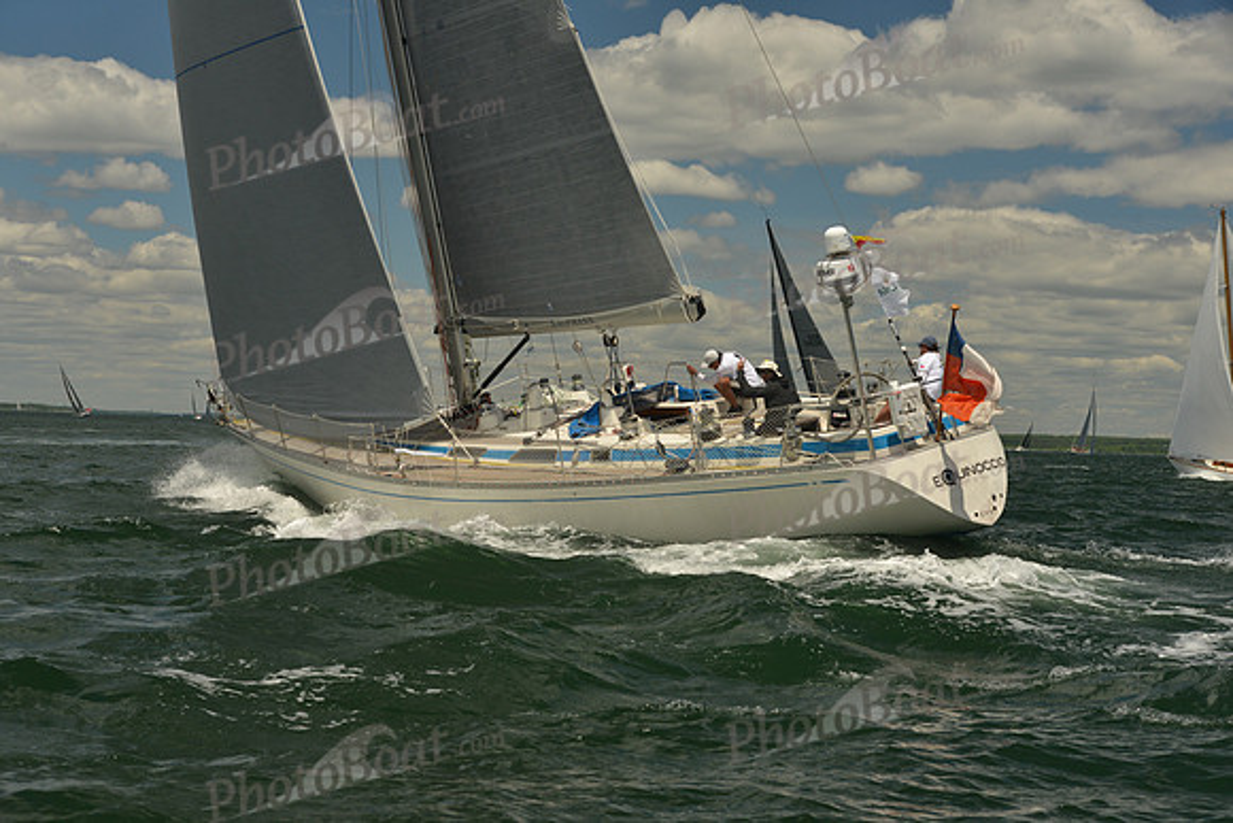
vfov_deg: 19.5
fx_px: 2398
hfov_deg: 28.8
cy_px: 412
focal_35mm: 70
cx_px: 616
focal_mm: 70
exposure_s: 1/800
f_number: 8
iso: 400
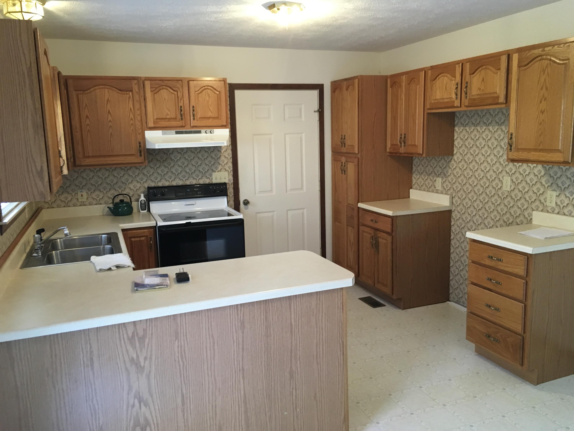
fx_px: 481
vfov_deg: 48.2
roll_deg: +1.4
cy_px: 216
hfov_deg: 61.7
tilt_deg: -11.1
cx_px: 287
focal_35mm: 29
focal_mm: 4.15
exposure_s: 1/30
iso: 125
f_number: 2.2
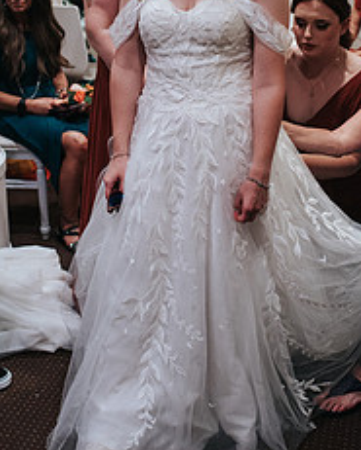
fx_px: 854
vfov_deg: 29.3
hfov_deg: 23.9
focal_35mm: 64
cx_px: 199
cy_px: 132
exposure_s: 1/200
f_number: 3.2
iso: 1000
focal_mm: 35
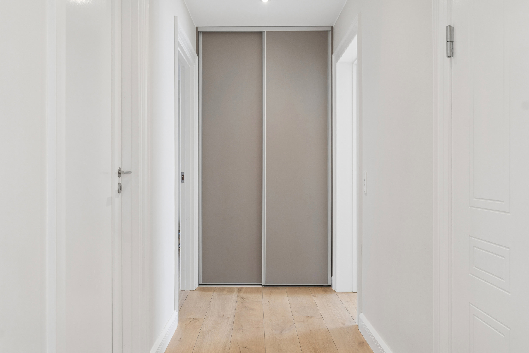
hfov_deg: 67.4
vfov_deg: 47.9
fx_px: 397
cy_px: 176
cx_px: 264
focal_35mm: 27
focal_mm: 18
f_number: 8
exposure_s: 1/30
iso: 200
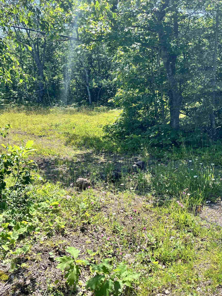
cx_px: 115
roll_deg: +2.0
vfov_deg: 52.6
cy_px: 147
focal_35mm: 35
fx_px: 299
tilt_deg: -11.6
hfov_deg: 40.7
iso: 50
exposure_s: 1/1468
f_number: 1.5
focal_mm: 5.7
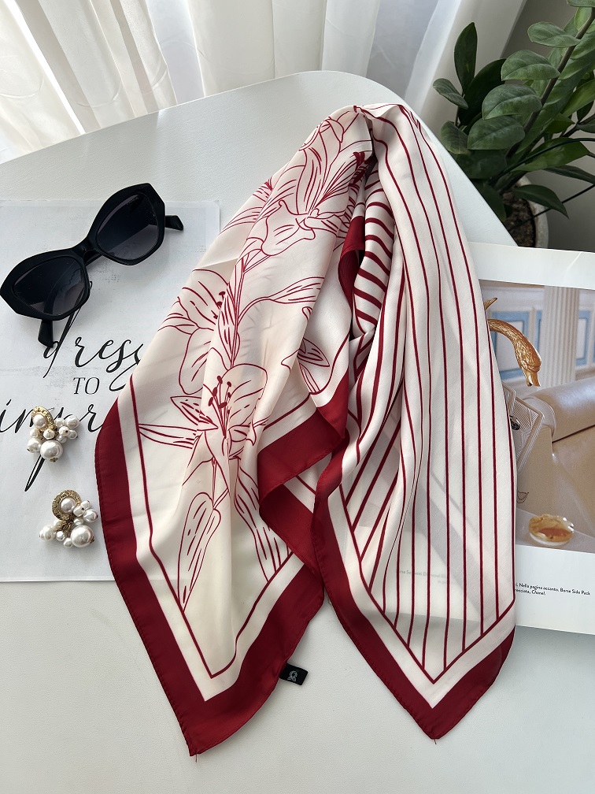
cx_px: 298
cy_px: 397
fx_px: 596
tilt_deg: -77.8
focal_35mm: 26
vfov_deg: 67.3
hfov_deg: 53.1
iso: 32
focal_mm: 5.7
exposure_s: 1/100
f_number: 1.5
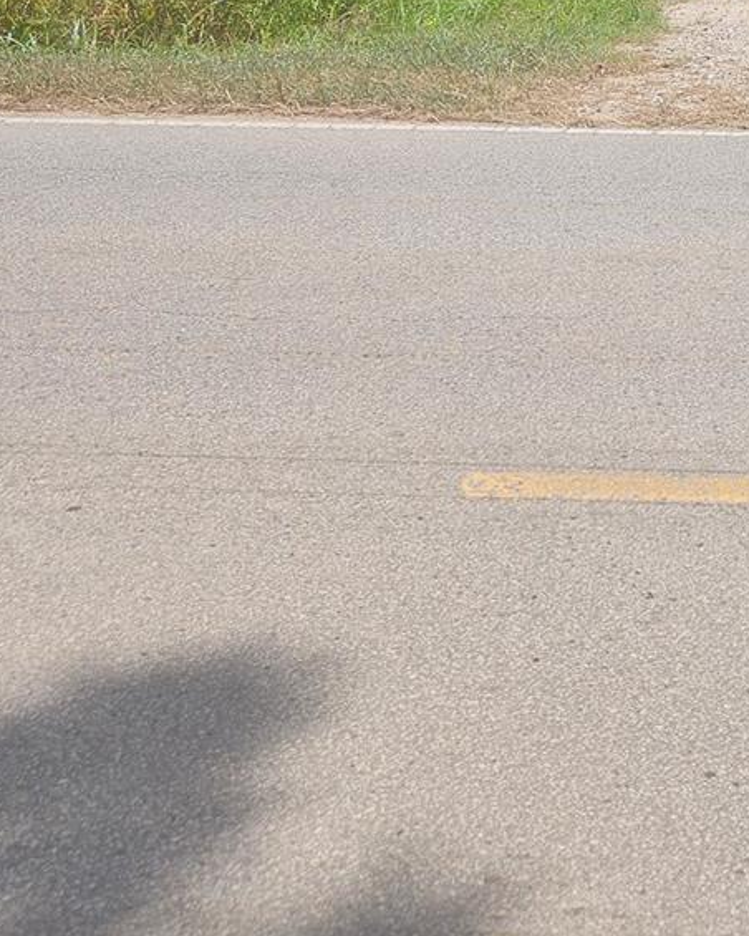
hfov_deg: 23.0
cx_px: 890
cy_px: -202
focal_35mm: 61
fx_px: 1690
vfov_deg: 27.1
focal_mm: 5.4
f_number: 1.8
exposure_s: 1/1920
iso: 25
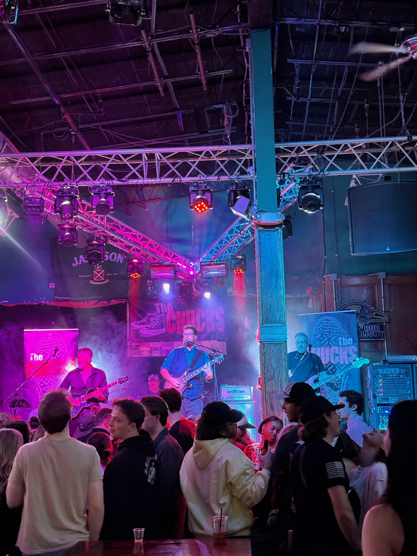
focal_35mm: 48
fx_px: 771
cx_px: 208
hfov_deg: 30.3
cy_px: 278
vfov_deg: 39.7
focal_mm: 6.86
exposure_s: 1/25
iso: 400
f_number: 1.78
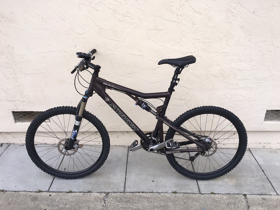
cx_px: 140
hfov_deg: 61.7
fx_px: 235
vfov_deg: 48.2
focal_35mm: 29
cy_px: 105
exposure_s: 1/30
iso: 25
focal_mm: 4.15
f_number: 2.2
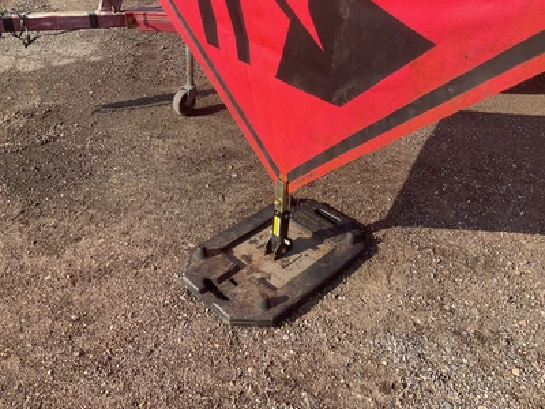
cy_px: 204
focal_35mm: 29
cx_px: 272
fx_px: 457
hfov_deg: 61.7
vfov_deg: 48.2
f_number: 1.8
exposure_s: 1/962
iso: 25
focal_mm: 3
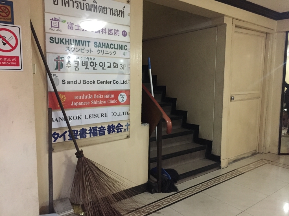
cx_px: 144
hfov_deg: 61.7
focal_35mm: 29
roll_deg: -0.9
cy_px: 108
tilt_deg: -7.7
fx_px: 242
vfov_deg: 48.2
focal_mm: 4.15
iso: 500
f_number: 2.2
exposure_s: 1/17
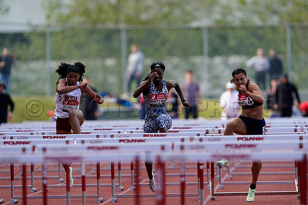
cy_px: 102
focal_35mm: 600
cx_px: 154
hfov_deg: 3.4
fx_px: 5134
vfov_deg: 2.3
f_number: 5
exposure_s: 1/640
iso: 500
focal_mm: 600
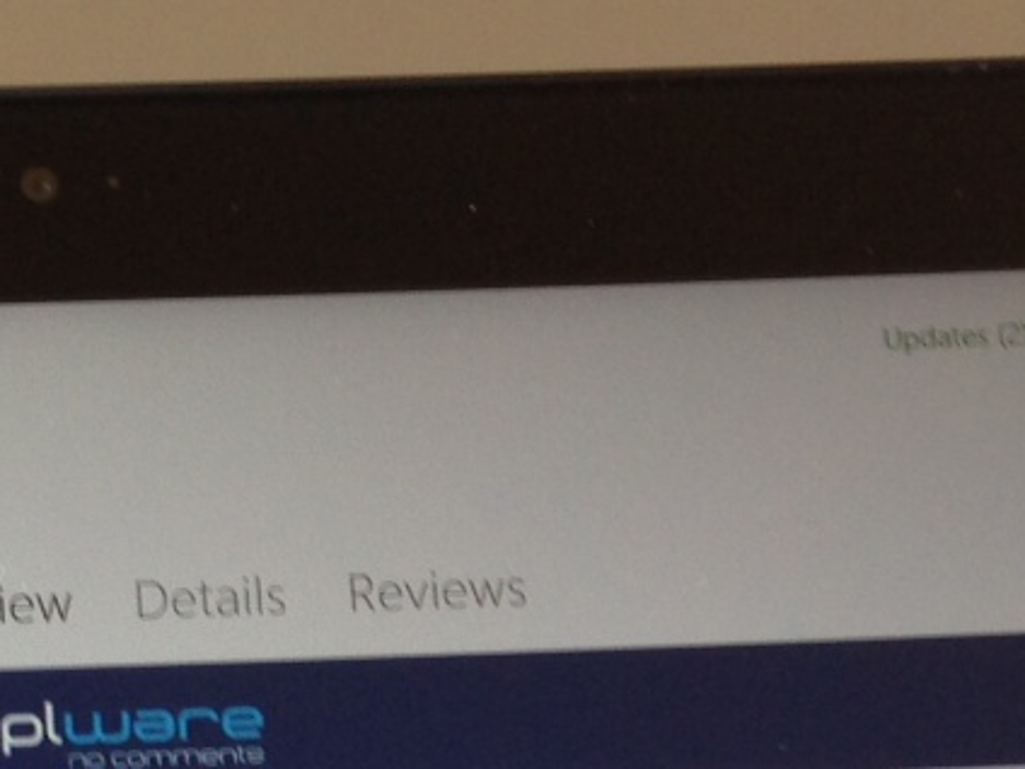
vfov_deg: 11.3
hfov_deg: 15.1
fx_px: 3761
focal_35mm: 127
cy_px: 1088
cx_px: -143
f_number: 2.4
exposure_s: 1/24
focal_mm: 4.13
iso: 50
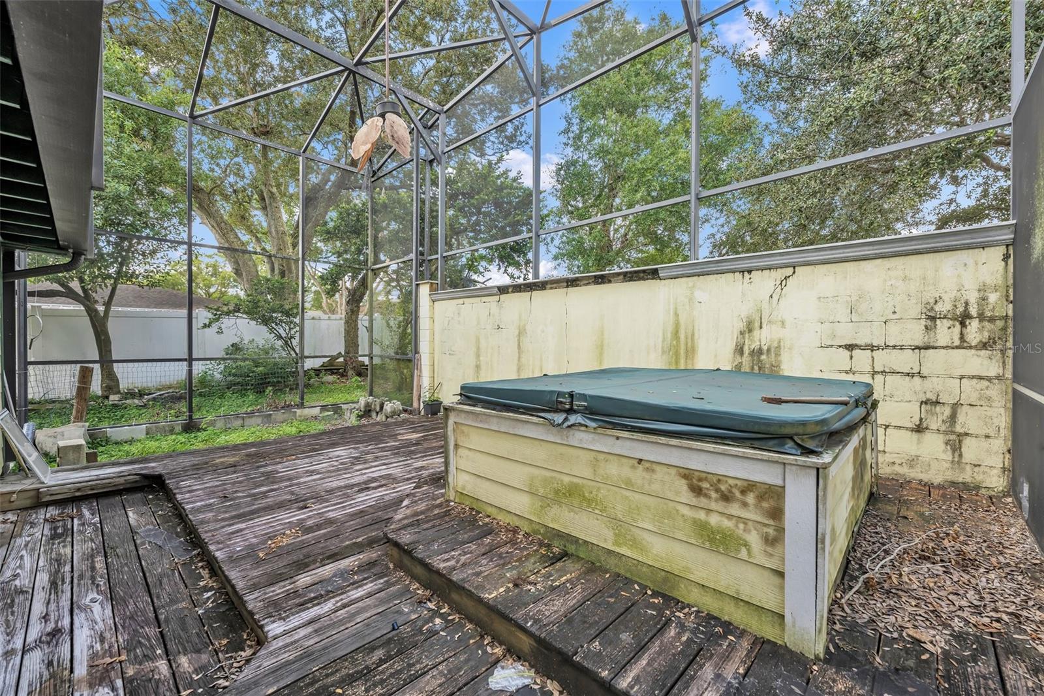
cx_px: 522
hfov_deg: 104.3
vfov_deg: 81.2
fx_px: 406
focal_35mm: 14
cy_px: 348
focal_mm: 14
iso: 400
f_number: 8
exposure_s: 1/125
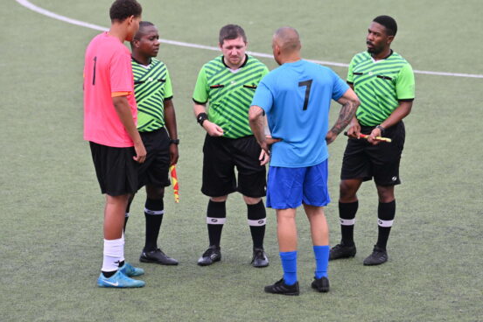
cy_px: 149
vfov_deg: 5.0
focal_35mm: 274
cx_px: 247
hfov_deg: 7.5
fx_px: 3676
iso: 1600
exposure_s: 1/4000
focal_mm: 160
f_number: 3.2
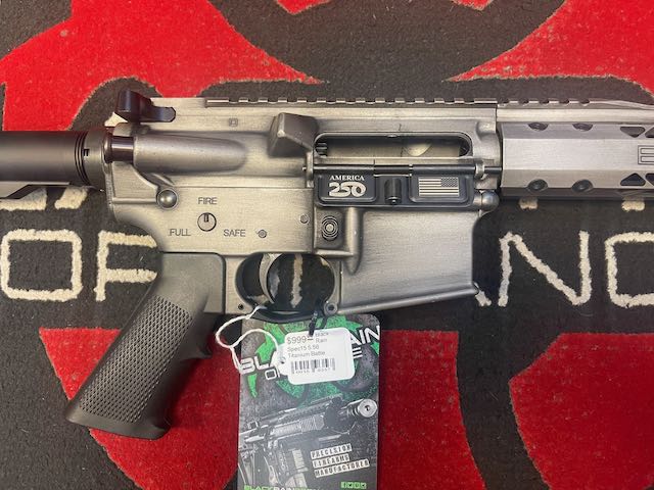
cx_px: 327
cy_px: 245
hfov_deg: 69.4
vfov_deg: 54.9
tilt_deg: -86.2
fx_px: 472
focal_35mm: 25
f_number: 1.6
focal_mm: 5.1
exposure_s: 1/60
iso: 400
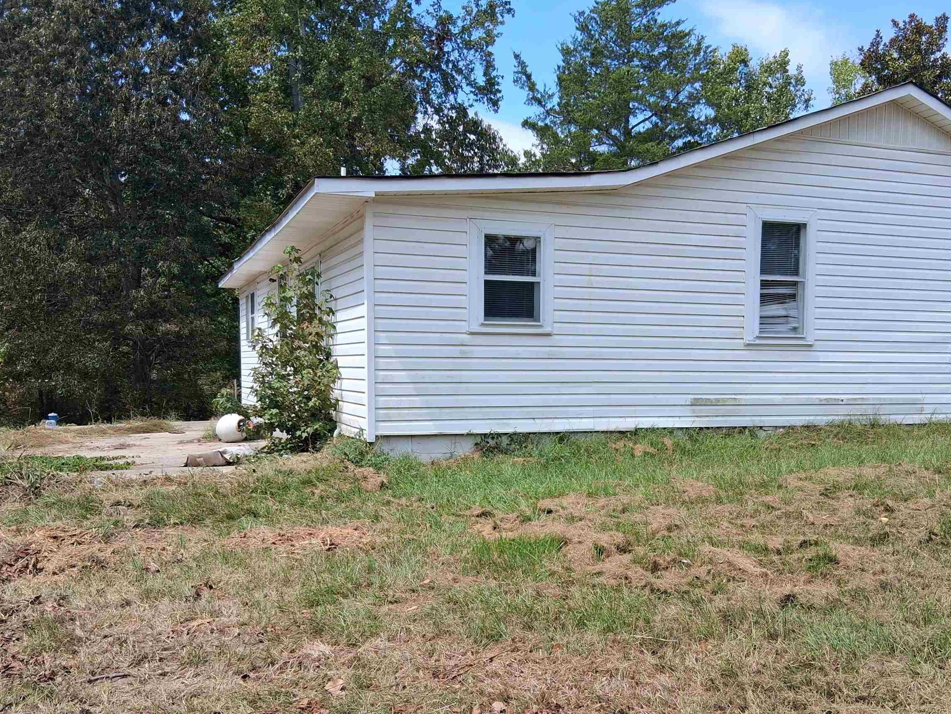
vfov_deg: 40.4
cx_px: 539
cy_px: 442
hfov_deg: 52.5
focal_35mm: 35
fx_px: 962
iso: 25
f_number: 1.8
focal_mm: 3.98
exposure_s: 1/419
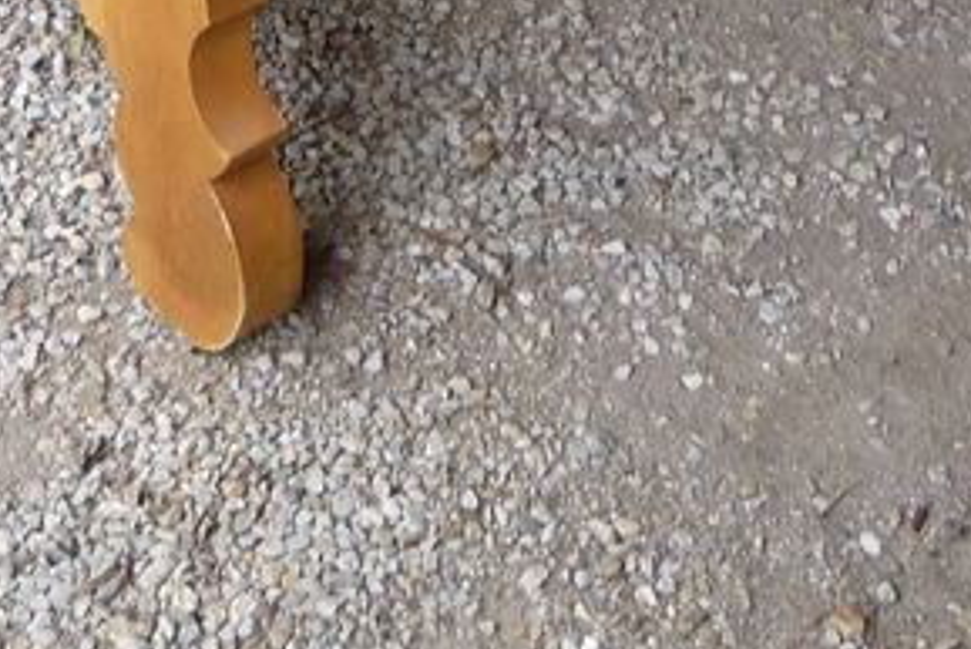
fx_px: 2914
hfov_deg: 18.9
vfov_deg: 11.8
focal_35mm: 108
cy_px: -501
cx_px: 417
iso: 100
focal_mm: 5.2
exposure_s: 1/60
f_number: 3.3
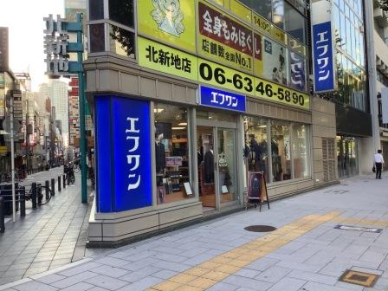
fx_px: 347
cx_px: 194
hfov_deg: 58.4
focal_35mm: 31
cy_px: 146
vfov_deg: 45.4
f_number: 2.4
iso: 64
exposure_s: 1/120
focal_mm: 3.3
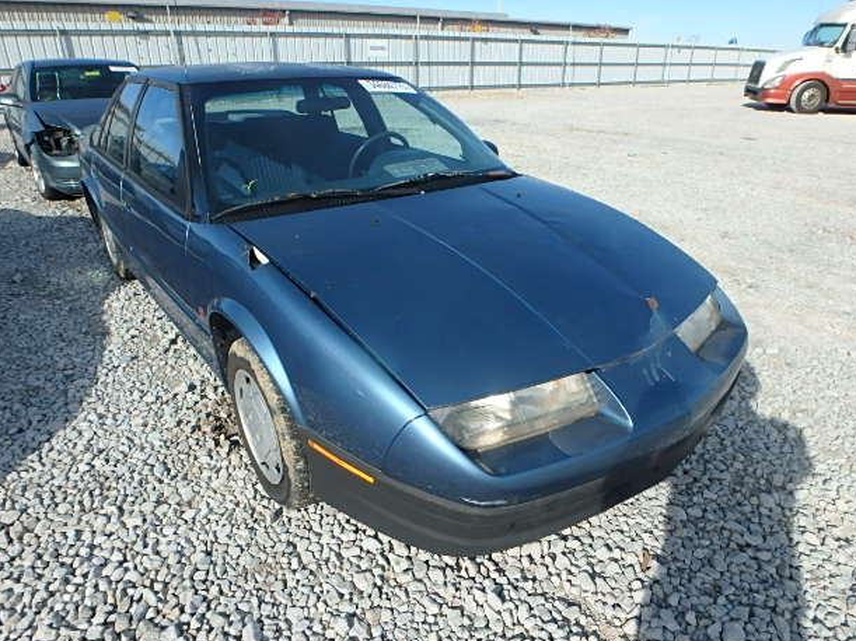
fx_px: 544
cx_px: 415
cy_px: 312
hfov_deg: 76.4
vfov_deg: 61.1
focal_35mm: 22
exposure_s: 1/1000
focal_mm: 3.7
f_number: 3.5
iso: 125
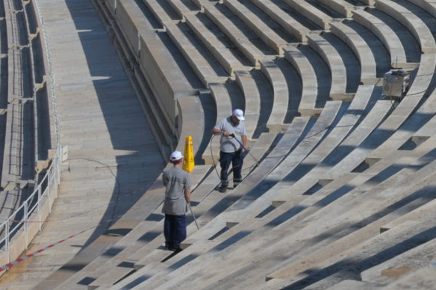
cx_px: 702
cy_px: -166
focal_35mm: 116
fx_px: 1407
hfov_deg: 15.8
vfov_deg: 11.2
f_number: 9
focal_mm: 26.5
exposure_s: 1/1000
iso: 220
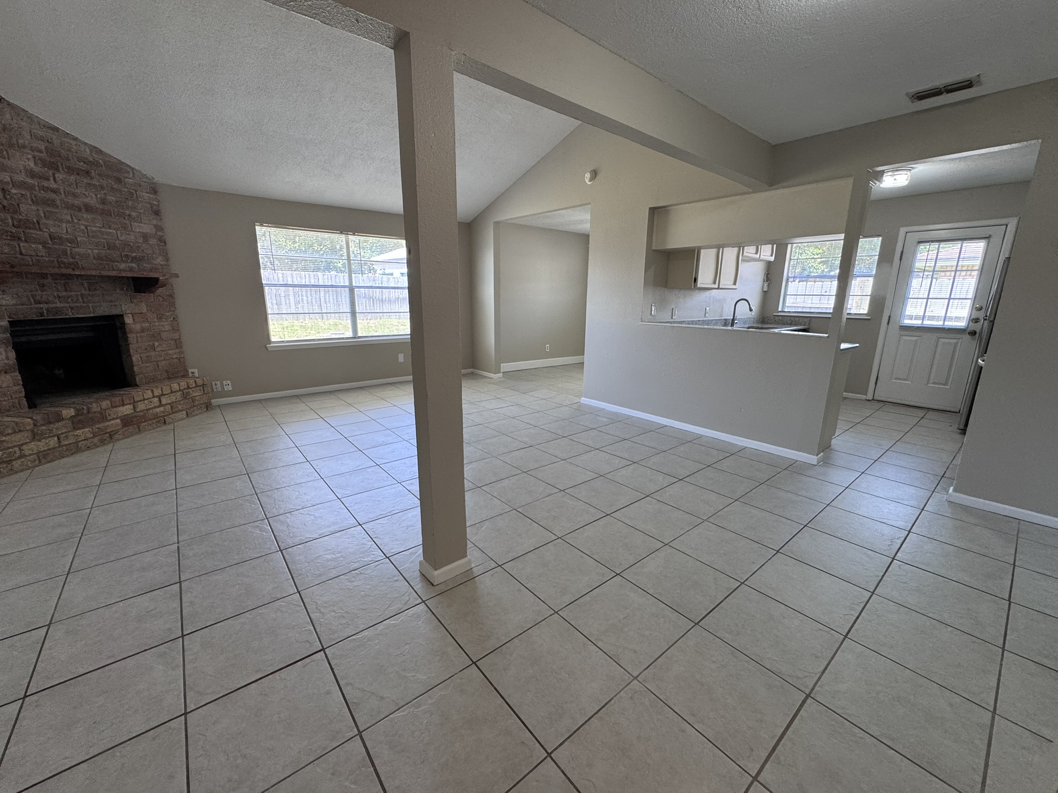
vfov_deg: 85.7
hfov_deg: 102.1
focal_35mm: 14
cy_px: 396
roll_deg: -0.9
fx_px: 428
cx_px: 529
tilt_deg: -13.8
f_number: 2.2
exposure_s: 1/120
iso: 160
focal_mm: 2.22
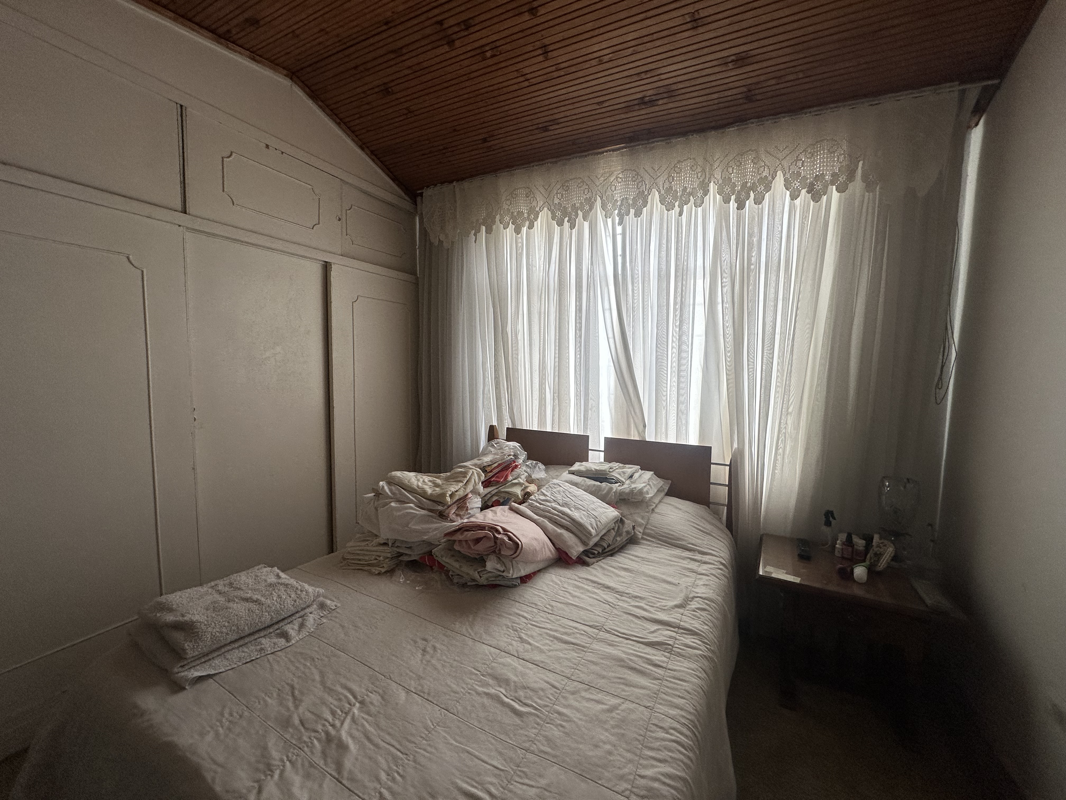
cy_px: 400
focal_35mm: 14
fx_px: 431
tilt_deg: -4.2
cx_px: 533
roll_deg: -0.6
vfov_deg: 85.7
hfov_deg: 102.1
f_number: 2.2
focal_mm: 2.22
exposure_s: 1/120
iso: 100
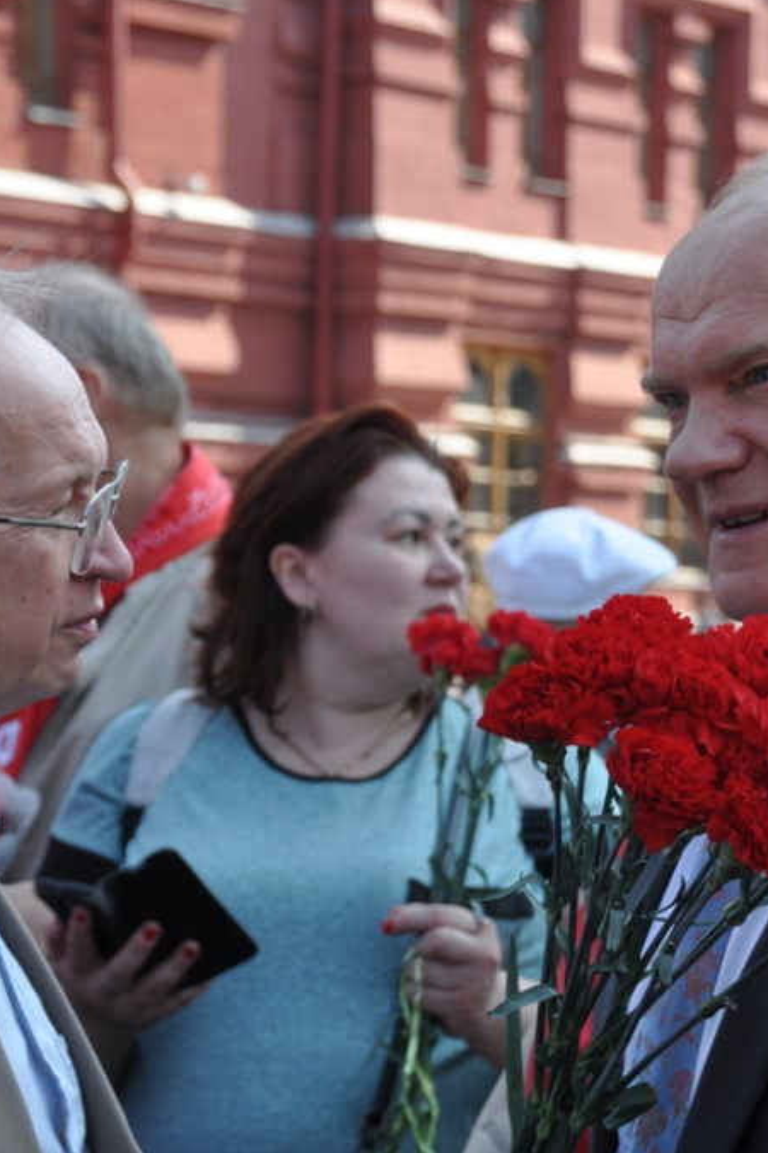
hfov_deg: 9.7
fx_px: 4512
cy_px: 576
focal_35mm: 141
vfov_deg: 14.6
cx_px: 456
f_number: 7.1
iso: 200
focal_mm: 62
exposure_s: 1/200
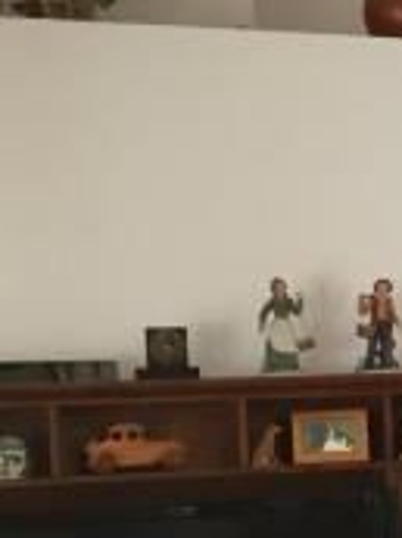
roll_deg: +2.0
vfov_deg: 15.1
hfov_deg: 10.6
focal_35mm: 129
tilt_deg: -1.8
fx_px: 2005
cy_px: 498
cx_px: 773
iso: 100
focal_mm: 4.15
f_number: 2.2
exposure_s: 1/30
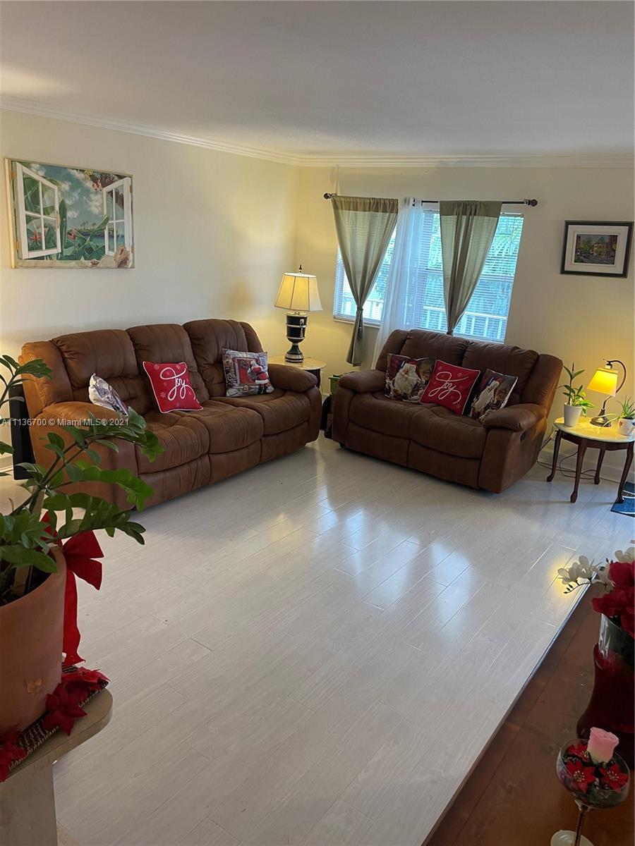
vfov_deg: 67.3
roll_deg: -3.6
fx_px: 636
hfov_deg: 53.1
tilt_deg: -16.5
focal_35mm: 26
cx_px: 318
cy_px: 423
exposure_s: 1/60
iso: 100
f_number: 1.6
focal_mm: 4.2
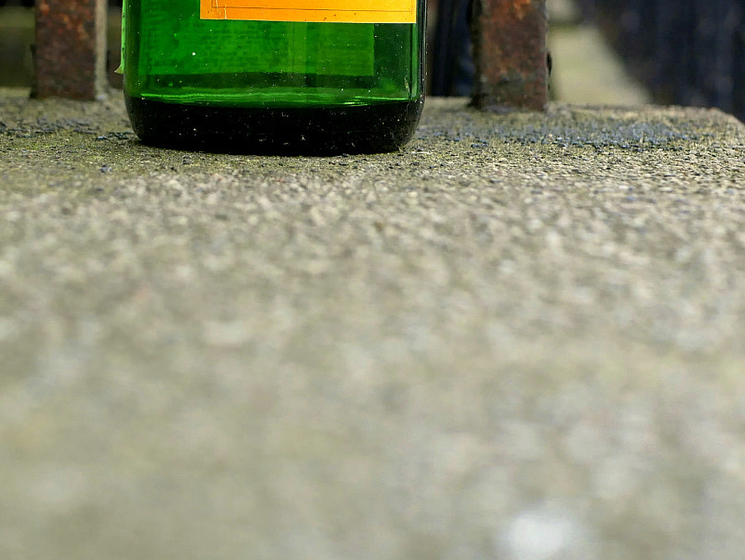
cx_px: 251
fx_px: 2132
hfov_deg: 19.8
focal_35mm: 99
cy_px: 30
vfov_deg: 14.8
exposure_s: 1/80
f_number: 4.5
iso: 500
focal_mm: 25
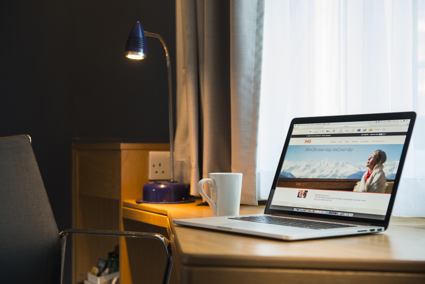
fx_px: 732
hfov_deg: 32.4
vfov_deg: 21.9
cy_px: 142
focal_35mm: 62
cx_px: 212
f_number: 4
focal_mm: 62
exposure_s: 1/5
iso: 100
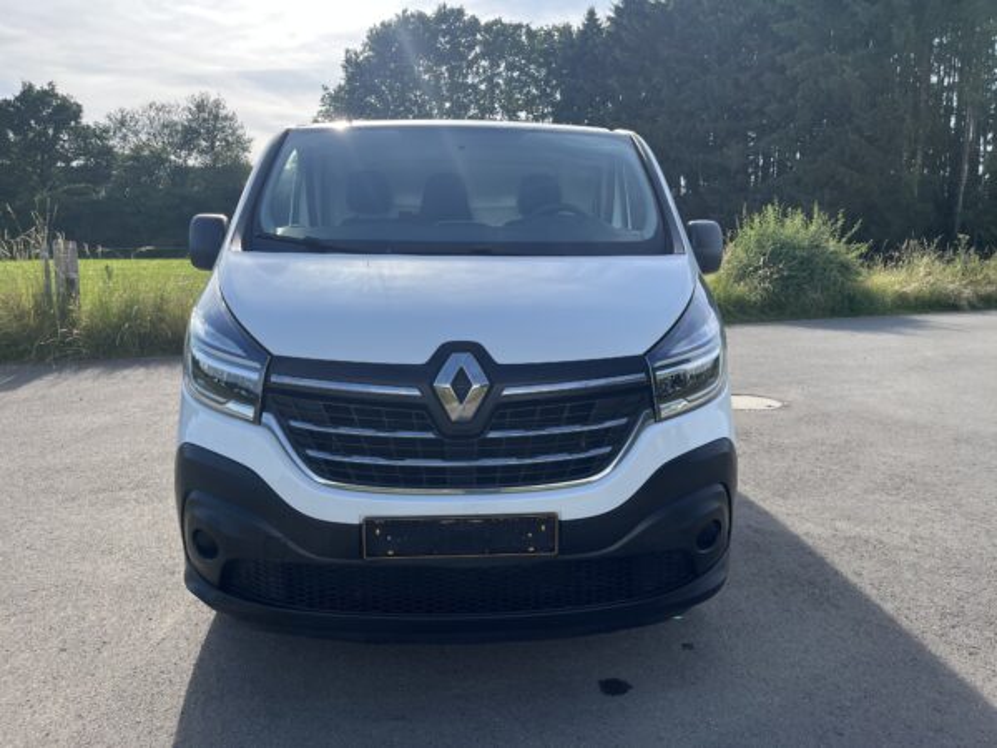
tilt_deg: -8.4
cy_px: 374
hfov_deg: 67.3
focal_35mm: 26
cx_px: 498
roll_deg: -0.6
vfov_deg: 53.1
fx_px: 749
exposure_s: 1/1890
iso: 50
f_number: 1.6
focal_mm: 5.1
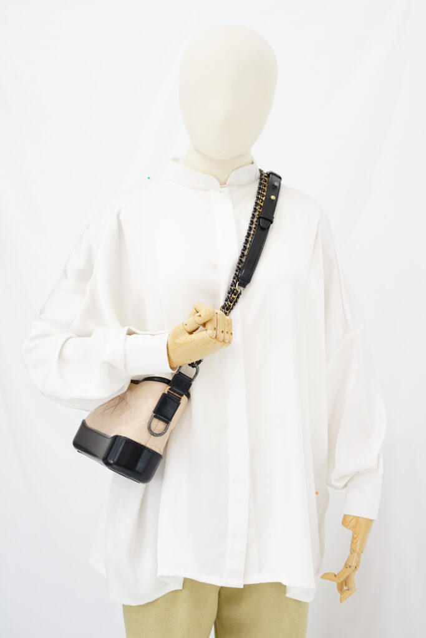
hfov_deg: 27.0
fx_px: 887
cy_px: 319
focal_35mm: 50
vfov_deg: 39.6
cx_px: 213
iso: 640
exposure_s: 1/8
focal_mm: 50
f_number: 6.3
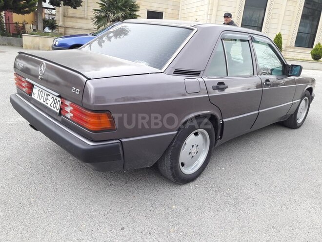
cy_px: 121
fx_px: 260
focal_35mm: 28
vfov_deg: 49.7
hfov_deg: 63.4
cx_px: 161
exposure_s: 1/100
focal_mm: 3.7
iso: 50
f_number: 1.9
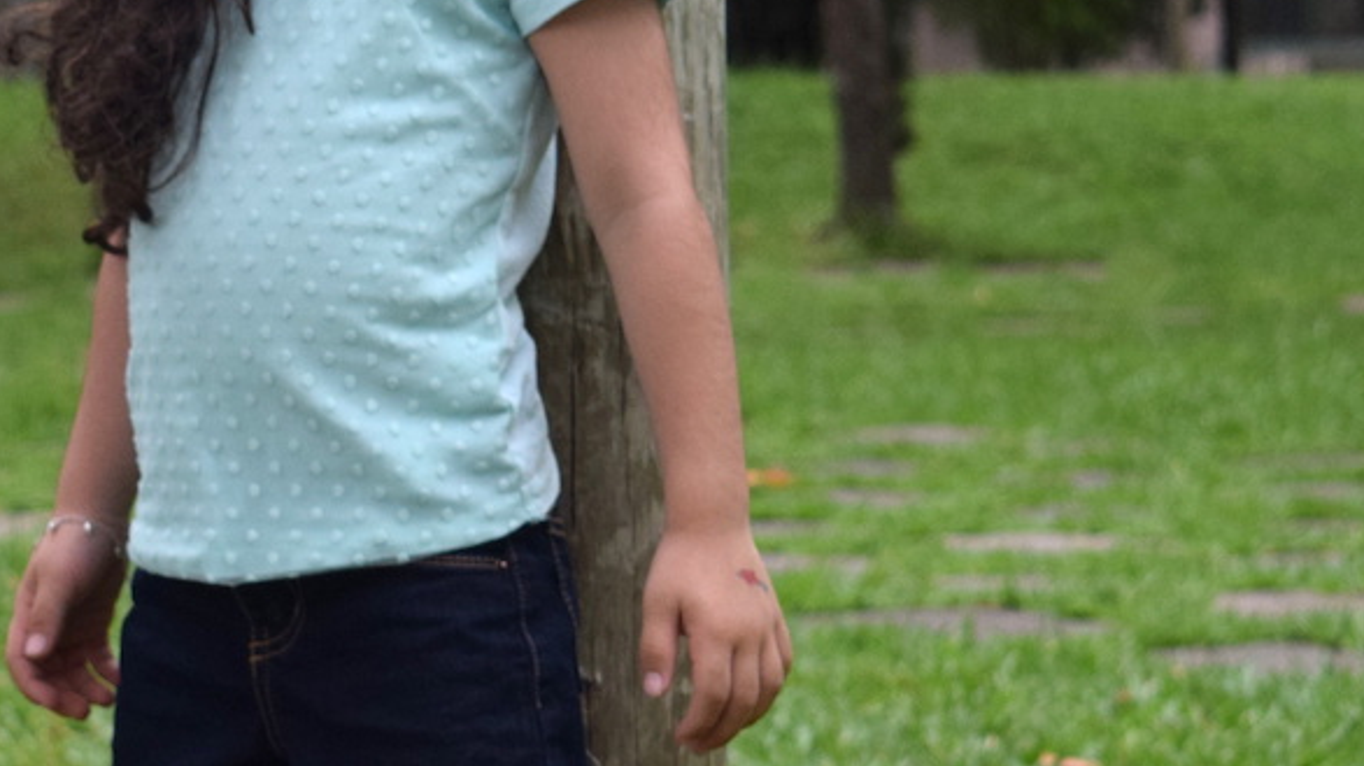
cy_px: 333
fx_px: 5820
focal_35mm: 161
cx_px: 391
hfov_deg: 13.3
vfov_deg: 7.5
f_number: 5
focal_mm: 40
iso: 800
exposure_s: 1/1000
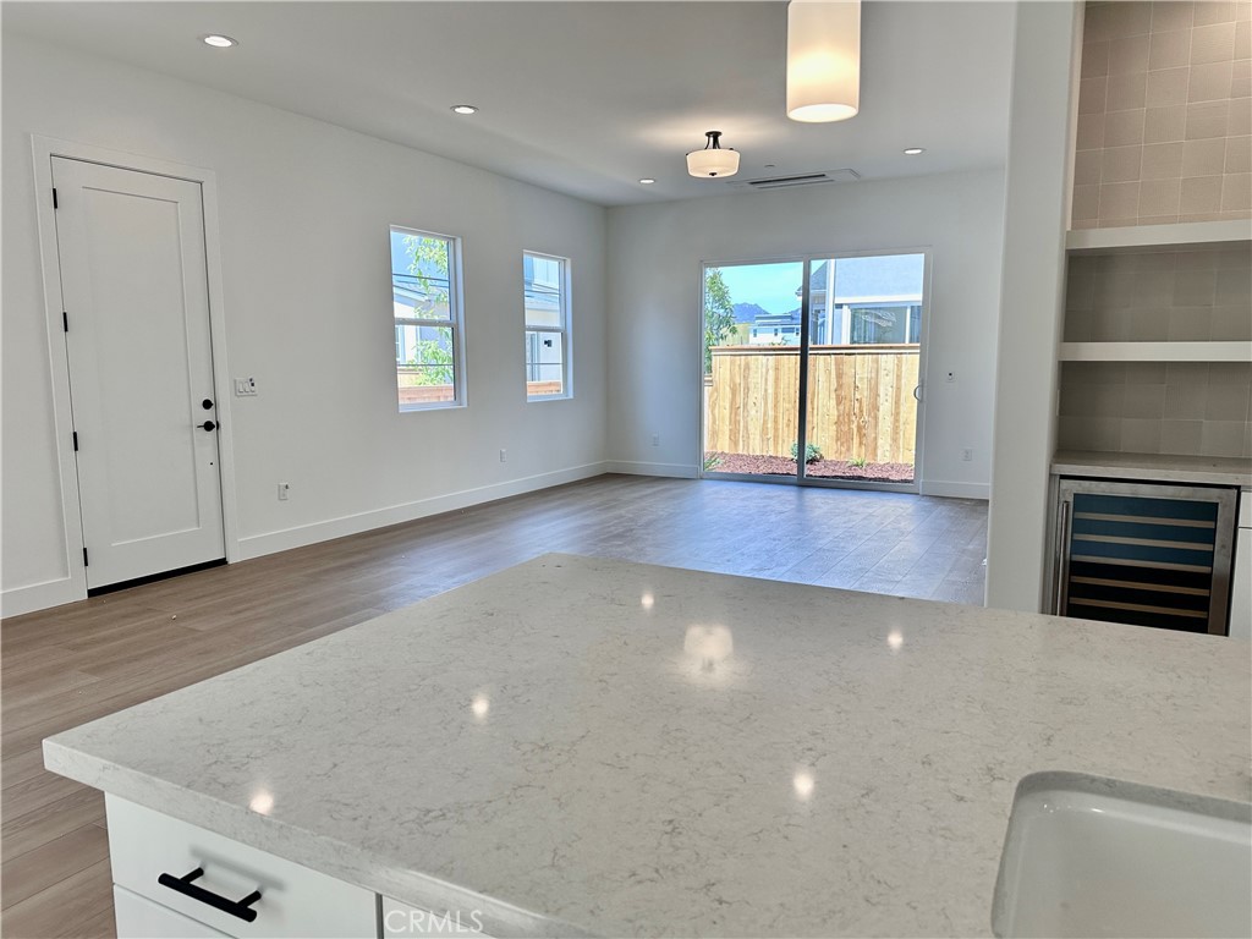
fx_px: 868
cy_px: 470
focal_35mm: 24
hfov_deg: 71.6
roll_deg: -0.2
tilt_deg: -8.5
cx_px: 626
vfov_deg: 56.8
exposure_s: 1/458
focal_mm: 6.86
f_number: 1.78
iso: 80
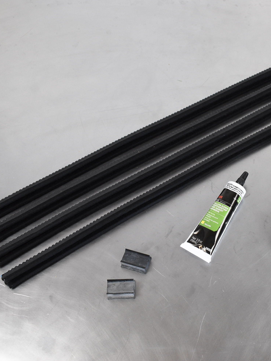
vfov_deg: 39.6
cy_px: 179
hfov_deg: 29.6
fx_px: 501
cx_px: 216
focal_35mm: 48
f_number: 5.6
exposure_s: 1/125
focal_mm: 22
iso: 1250
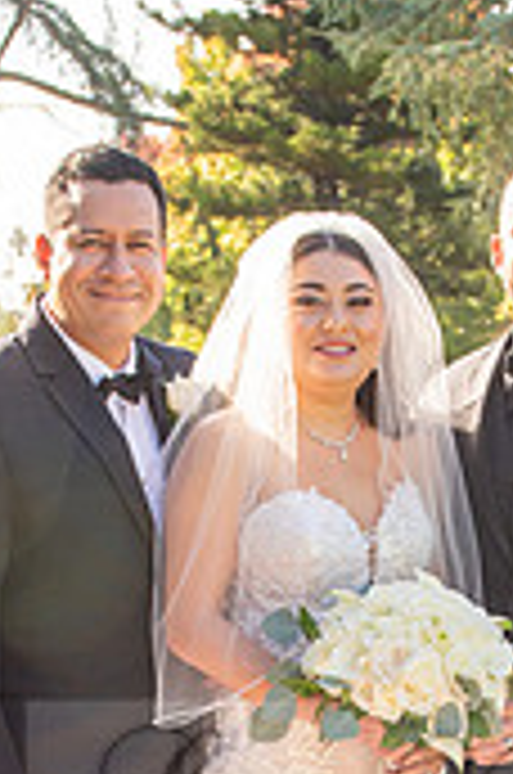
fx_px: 2361
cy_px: 806
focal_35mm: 110
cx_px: 327
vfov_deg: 18.1
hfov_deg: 12.4
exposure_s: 1/250
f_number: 5.6
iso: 200
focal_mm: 28
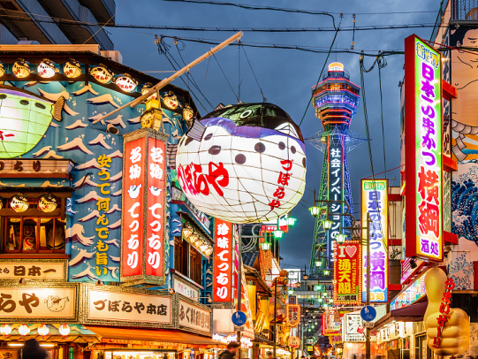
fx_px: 497
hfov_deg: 50.9
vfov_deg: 39.7
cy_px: 190
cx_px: 296
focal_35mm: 36
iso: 400
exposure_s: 1/3
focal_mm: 27
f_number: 7.1
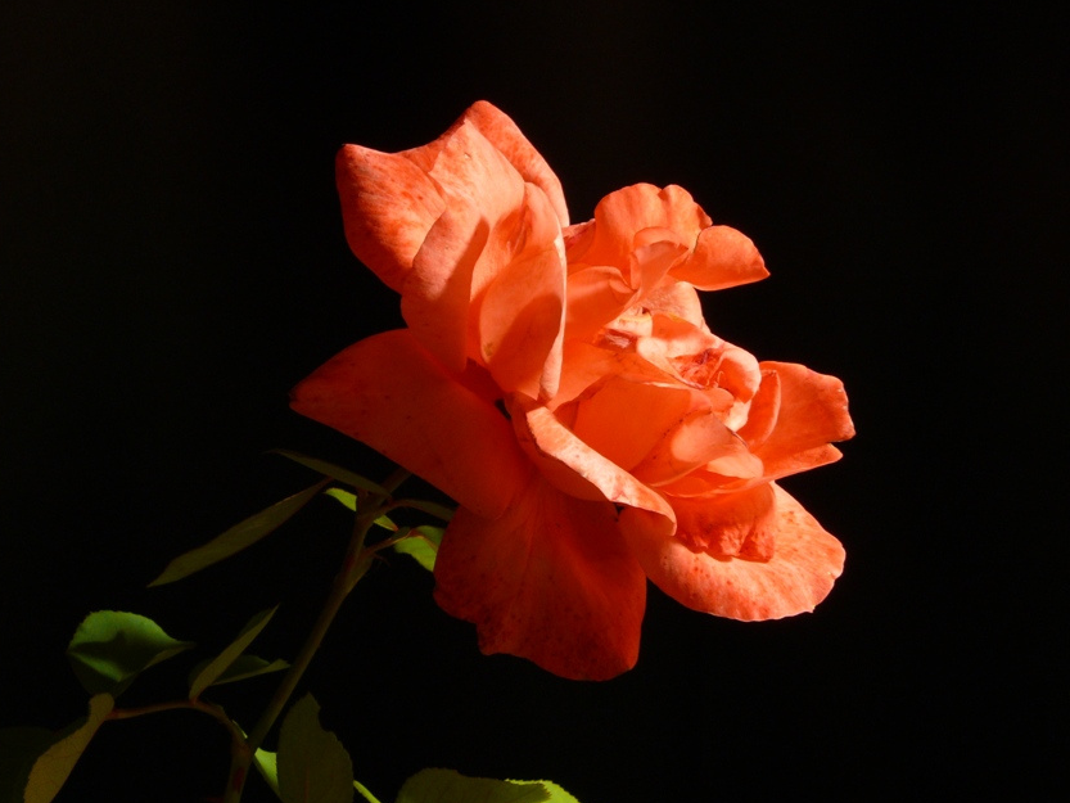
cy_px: 457
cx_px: 500
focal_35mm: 66
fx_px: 2040
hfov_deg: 29.4
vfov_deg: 22.2
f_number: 8
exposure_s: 4
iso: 100
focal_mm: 11.7
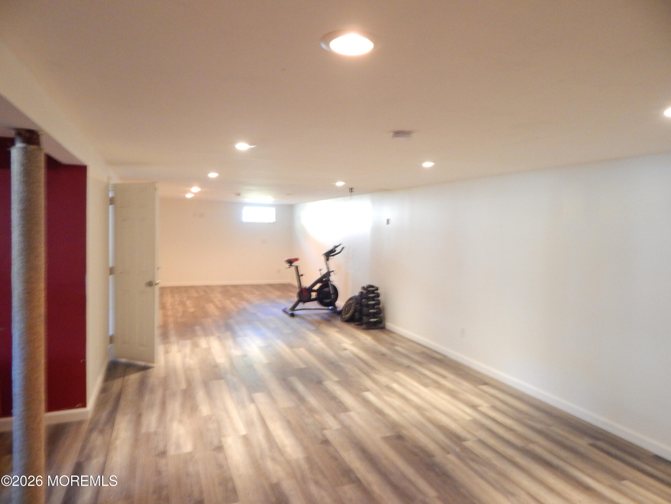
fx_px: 426
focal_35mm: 22
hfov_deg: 76.4
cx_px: 336
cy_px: 252
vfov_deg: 61.1
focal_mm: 4
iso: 400
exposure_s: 1/5
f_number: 3
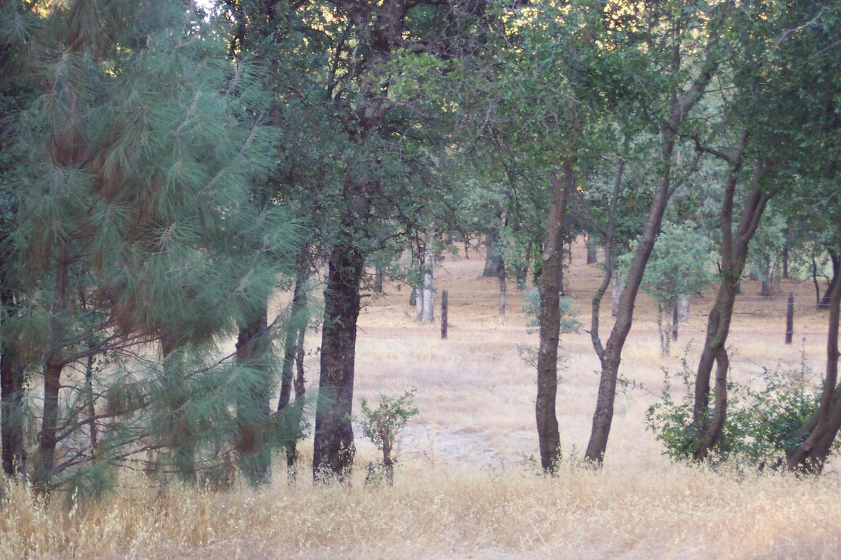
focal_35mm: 101
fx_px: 2359
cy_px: 280
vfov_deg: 13.5
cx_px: 420
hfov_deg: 20.2
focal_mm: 21.3
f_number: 4.8
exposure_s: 1/30
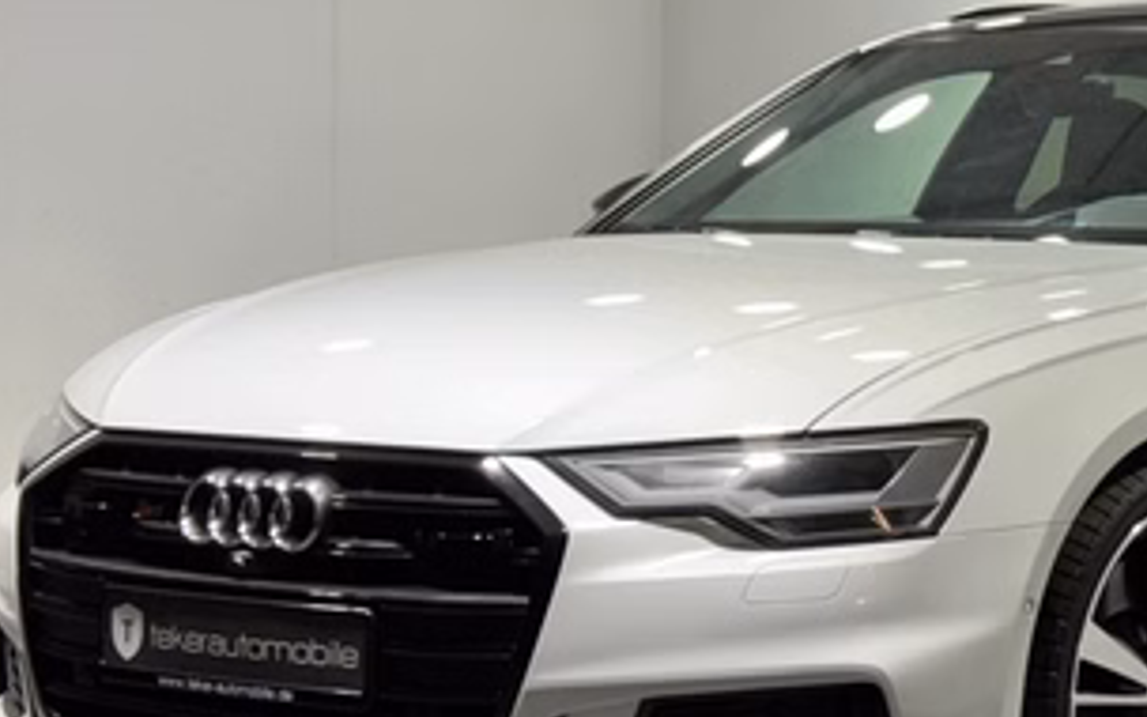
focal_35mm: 107
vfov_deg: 12.2
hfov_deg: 19.2
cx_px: 996
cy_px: 264
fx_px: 3345
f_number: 1.78
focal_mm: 6.76
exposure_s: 1/50
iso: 50
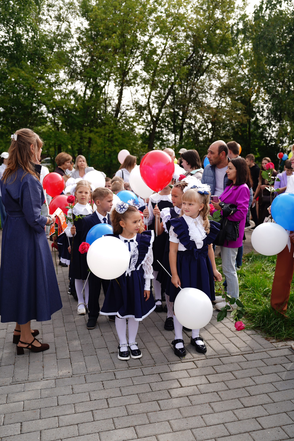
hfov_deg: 40.0
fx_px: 404
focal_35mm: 33
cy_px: 220
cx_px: 147
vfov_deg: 57.2
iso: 80
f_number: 2.8
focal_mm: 33
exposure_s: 1/500
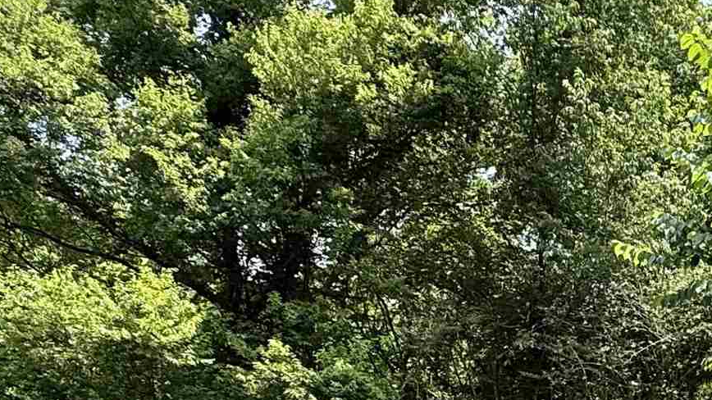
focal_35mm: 54
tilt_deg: -0.8
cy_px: 634
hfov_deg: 34.4
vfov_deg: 19.0
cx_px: 742
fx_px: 1019
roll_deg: -1.3
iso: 64
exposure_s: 1/742
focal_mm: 2.22
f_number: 2.2
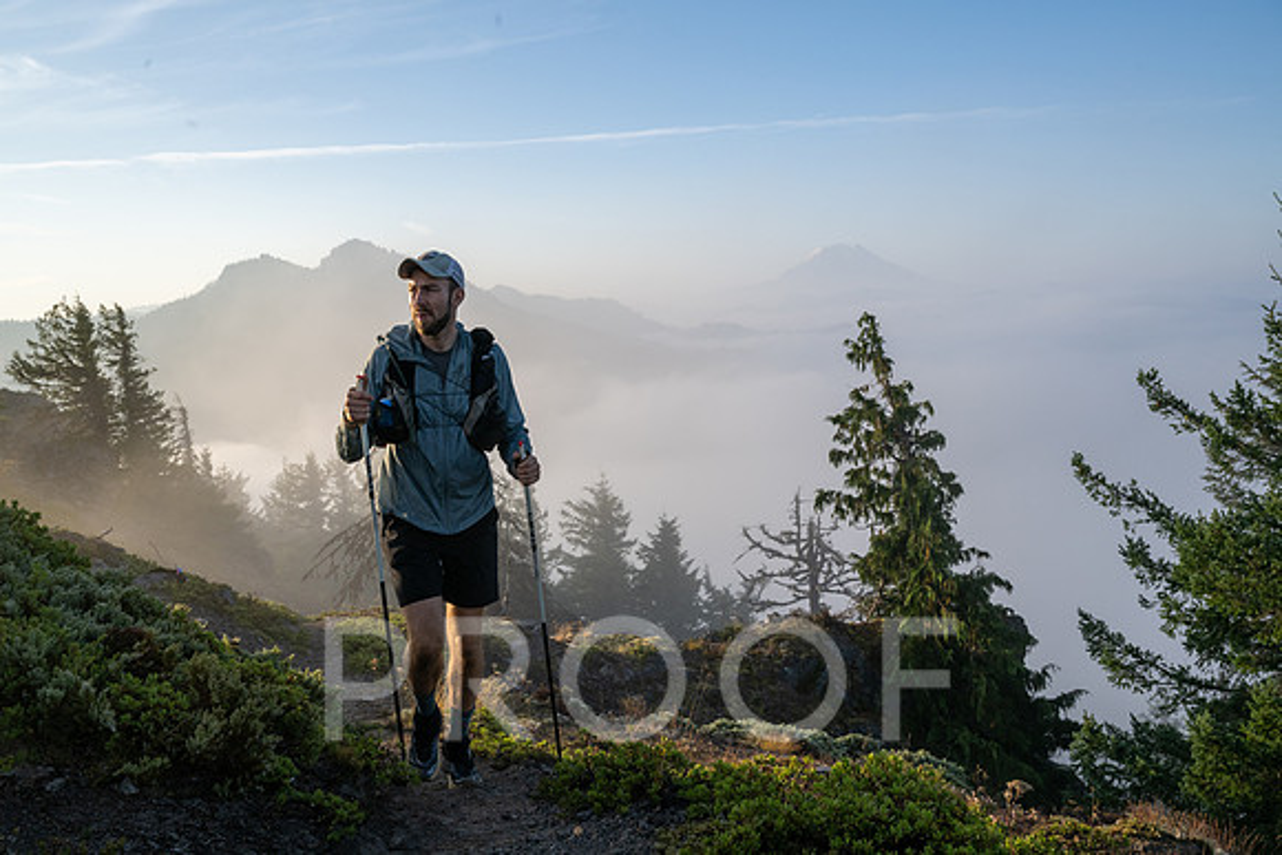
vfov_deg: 41.1
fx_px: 1140
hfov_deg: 58.7
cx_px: 641
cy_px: 428
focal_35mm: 32
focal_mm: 32
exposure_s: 1/250
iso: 400
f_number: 13
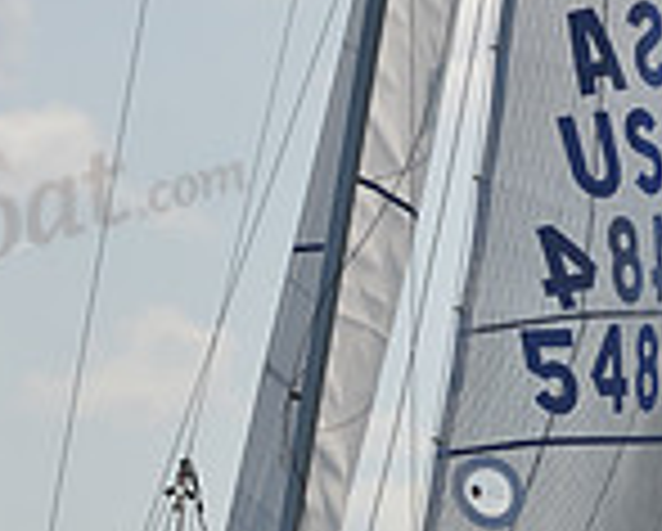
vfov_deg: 1.2
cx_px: 482
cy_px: 826
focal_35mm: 1257
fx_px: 24661
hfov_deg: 1.5
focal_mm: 340
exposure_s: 1/2000
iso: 200
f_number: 6.3
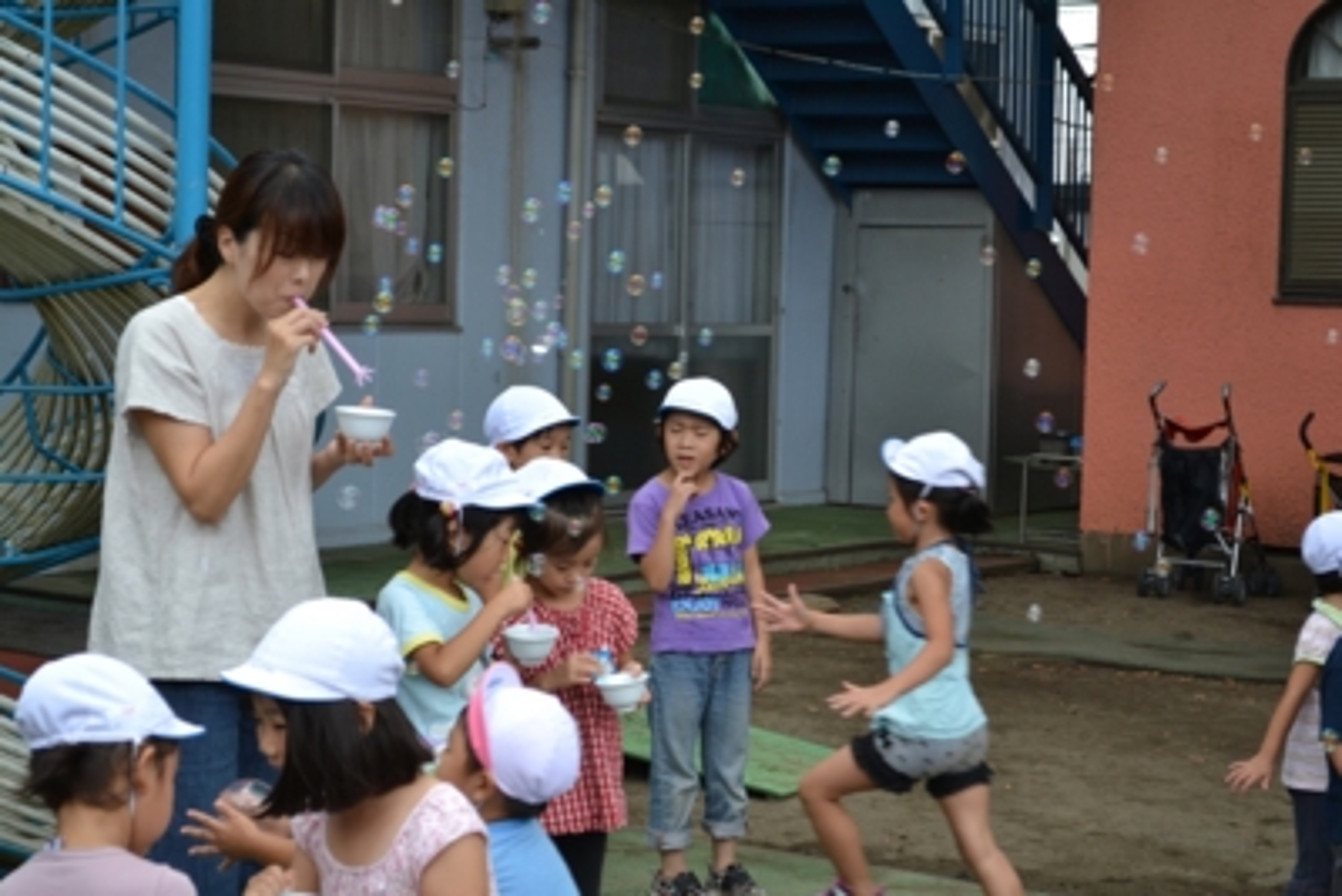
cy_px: 448
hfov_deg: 24.6
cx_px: 671
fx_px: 3076
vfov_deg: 16.6
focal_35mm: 82
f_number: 5.6
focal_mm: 55
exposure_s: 1/125
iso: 180
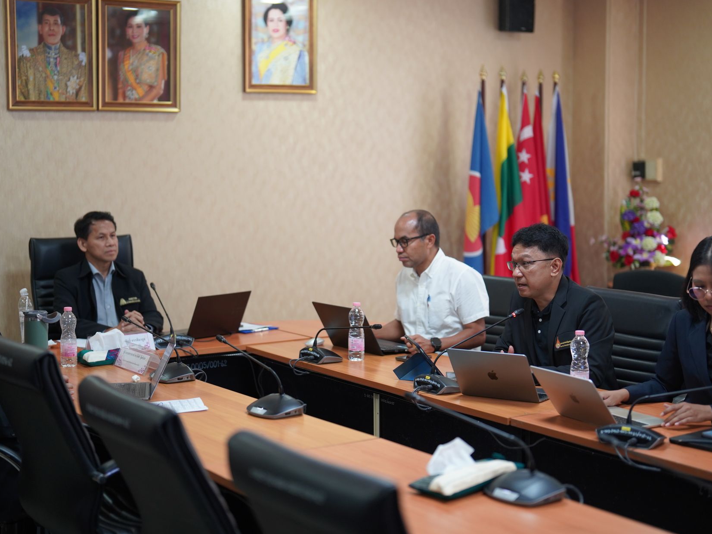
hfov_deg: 31.7
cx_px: 356
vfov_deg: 24.0
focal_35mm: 61
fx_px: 1255
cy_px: 258
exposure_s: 1/500
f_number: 1.2
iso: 800
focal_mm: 50
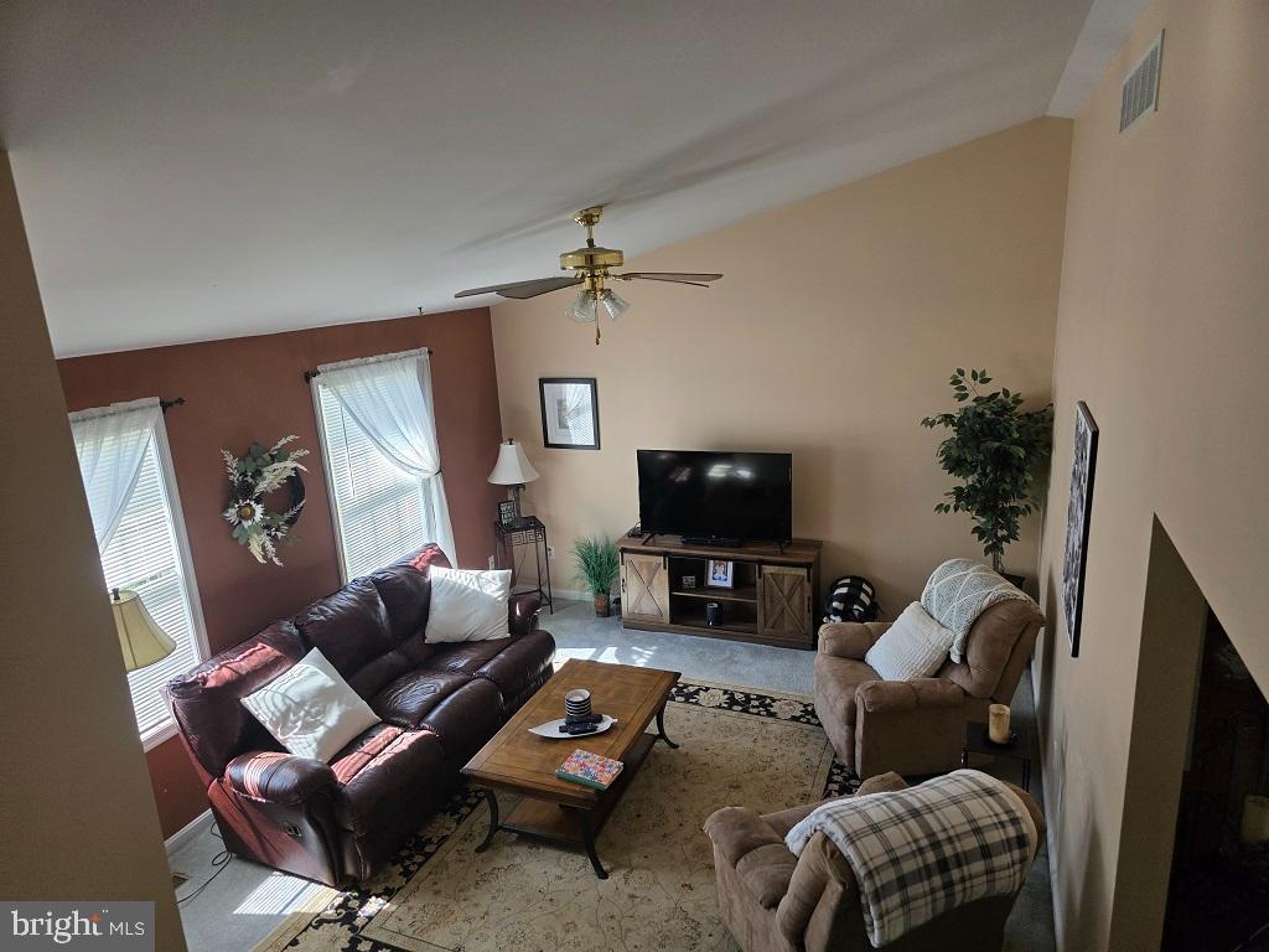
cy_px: 476
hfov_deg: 73.9
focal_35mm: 23
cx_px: 634
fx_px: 843
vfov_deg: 58.9
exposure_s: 1/180
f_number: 1.7
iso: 40
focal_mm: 6.3
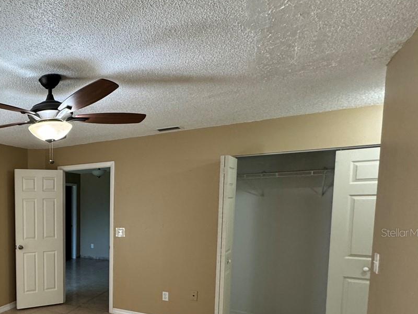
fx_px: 338
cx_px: 13
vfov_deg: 48.0
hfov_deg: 52.3
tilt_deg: -3.1
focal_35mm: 28
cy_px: 232
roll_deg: +2.4
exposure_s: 1/60
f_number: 2.2
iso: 200
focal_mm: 2.22
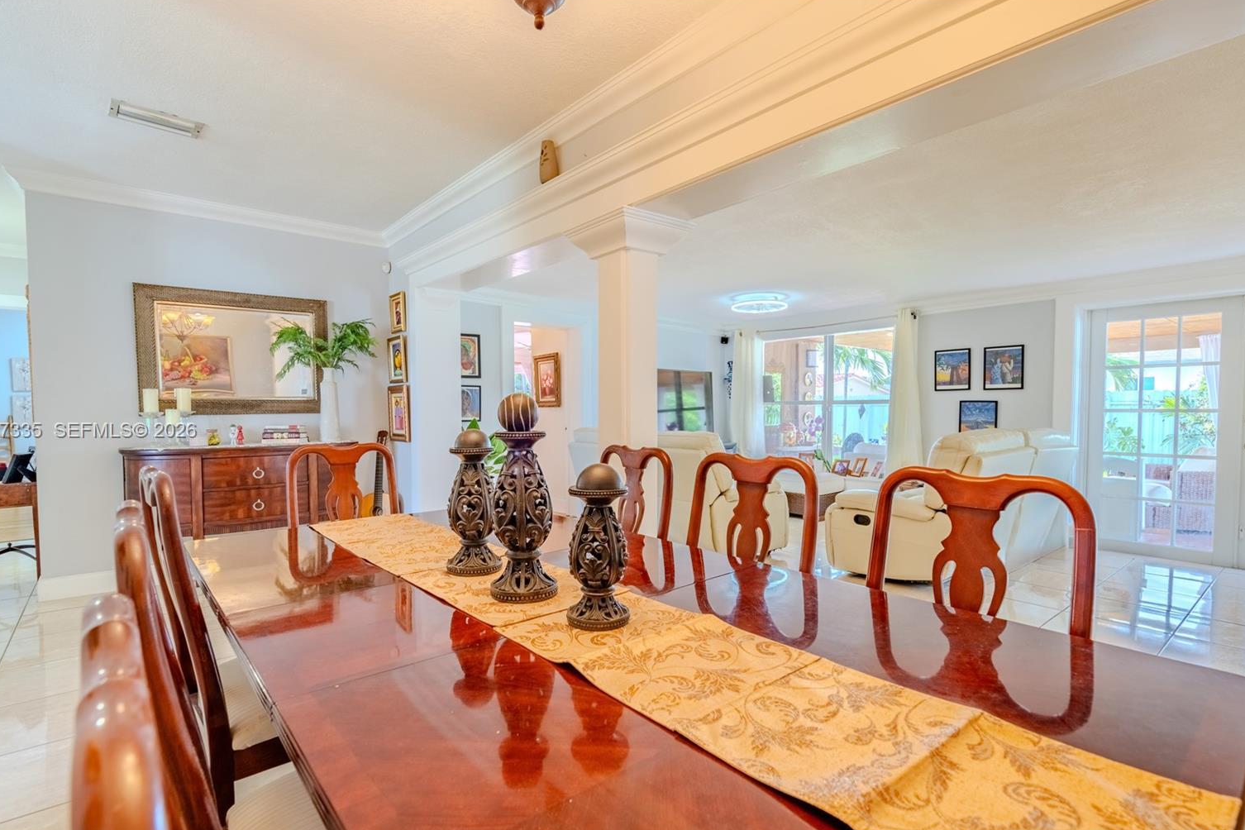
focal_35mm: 17
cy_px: 432
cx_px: 600
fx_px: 588
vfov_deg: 70.4
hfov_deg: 93.2
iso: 800
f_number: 8
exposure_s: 1/500
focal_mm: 16
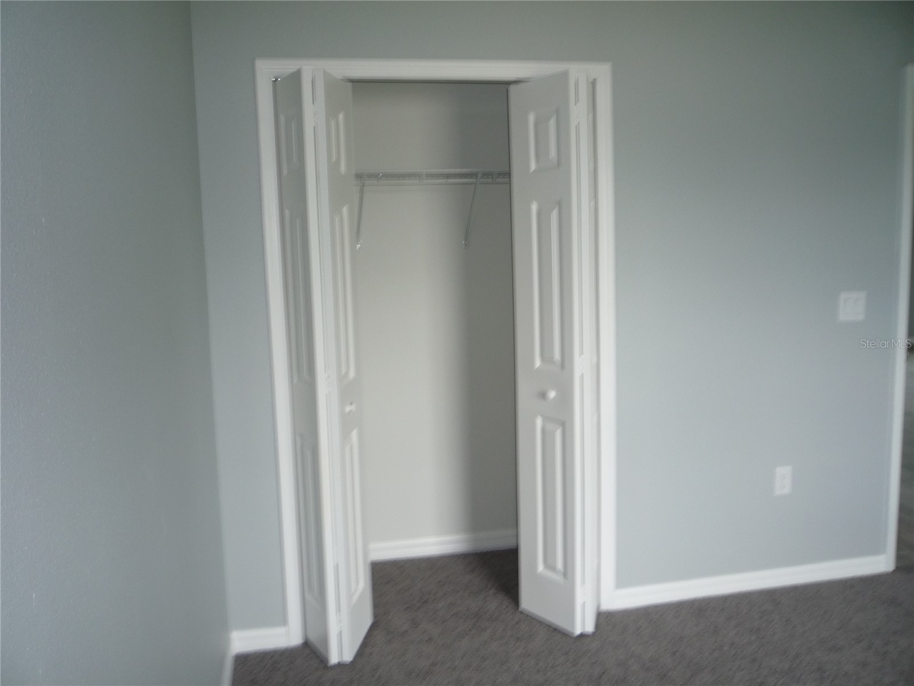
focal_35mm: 30
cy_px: 343
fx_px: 792
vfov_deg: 46.8
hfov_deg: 60.0
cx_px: 457
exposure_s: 1/30
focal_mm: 5.2
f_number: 3.3
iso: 100
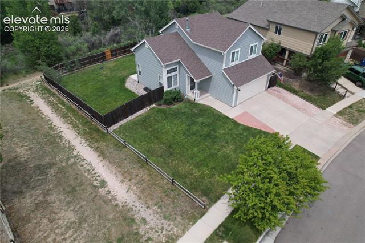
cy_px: 122
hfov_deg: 78.6
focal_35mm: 22
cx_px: 182
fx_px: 223
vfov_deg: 57.2
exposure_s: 1/40
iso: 100
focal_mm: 8.38
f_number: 2.8
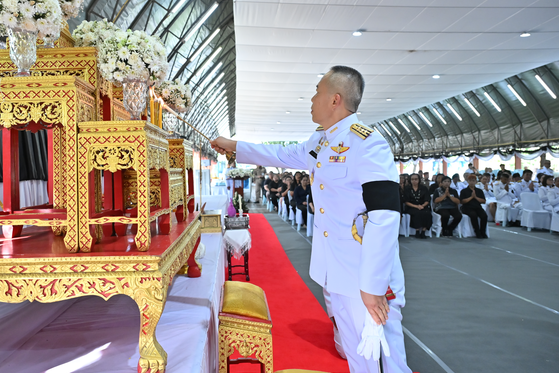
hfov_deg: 59.9
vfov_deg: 42.2
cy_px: 160
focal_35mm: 31
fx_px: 481
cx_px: 231
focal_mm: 24
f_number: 4
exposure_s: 1/320
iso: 2000
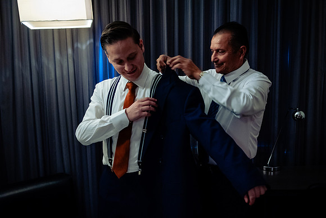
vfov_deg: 37.6
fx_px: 319
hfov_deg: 54.1
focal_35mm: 35
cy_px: 120
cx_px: 166
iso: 4000
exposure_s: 1/100
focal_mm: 31
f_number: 2.8
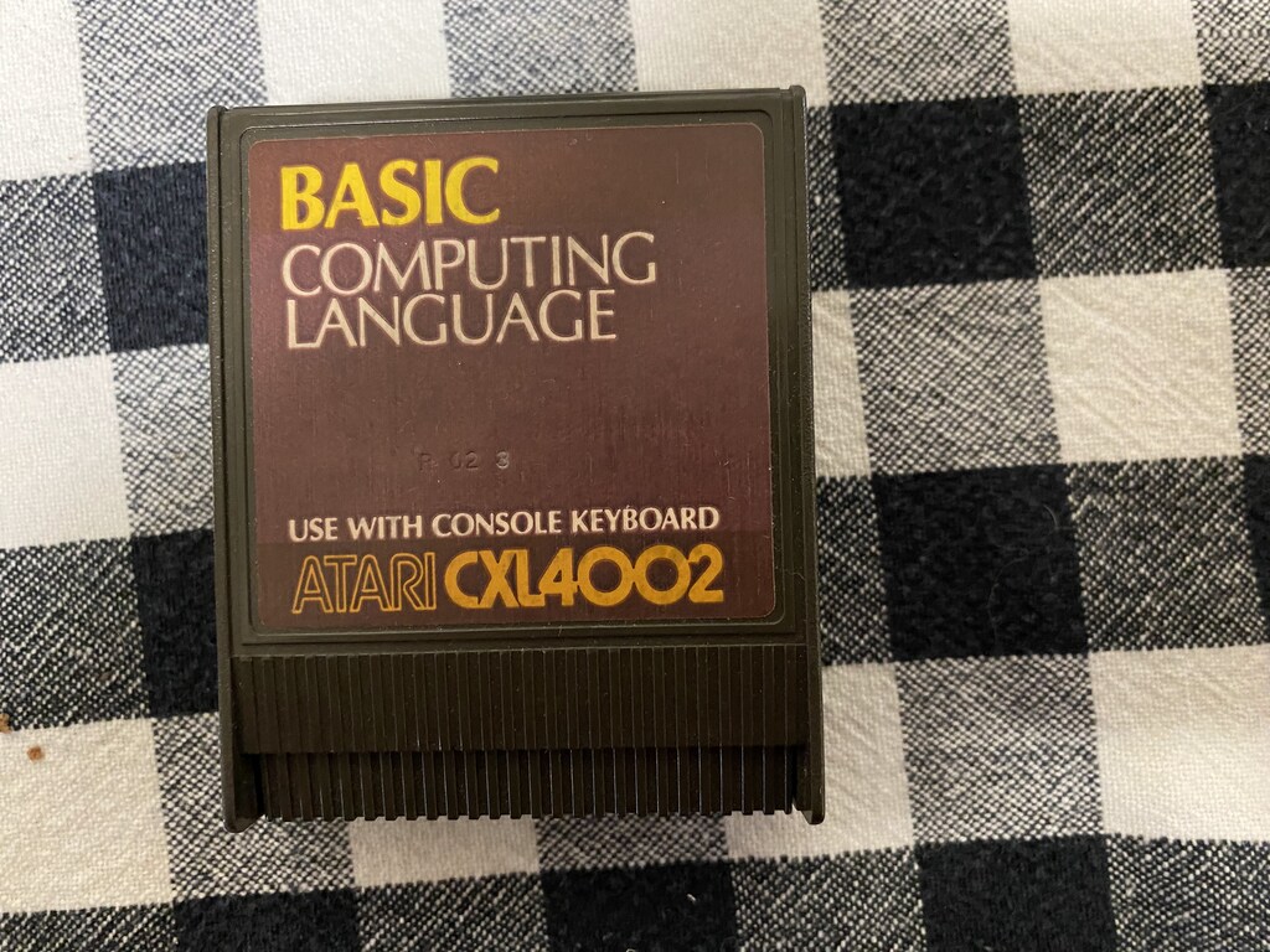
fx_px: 917
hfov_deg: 69.4
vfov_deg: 54.9
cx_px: 635
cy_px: 476
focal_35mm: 25
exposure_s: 1/24
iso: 640
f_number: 1.8
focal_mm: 4.25
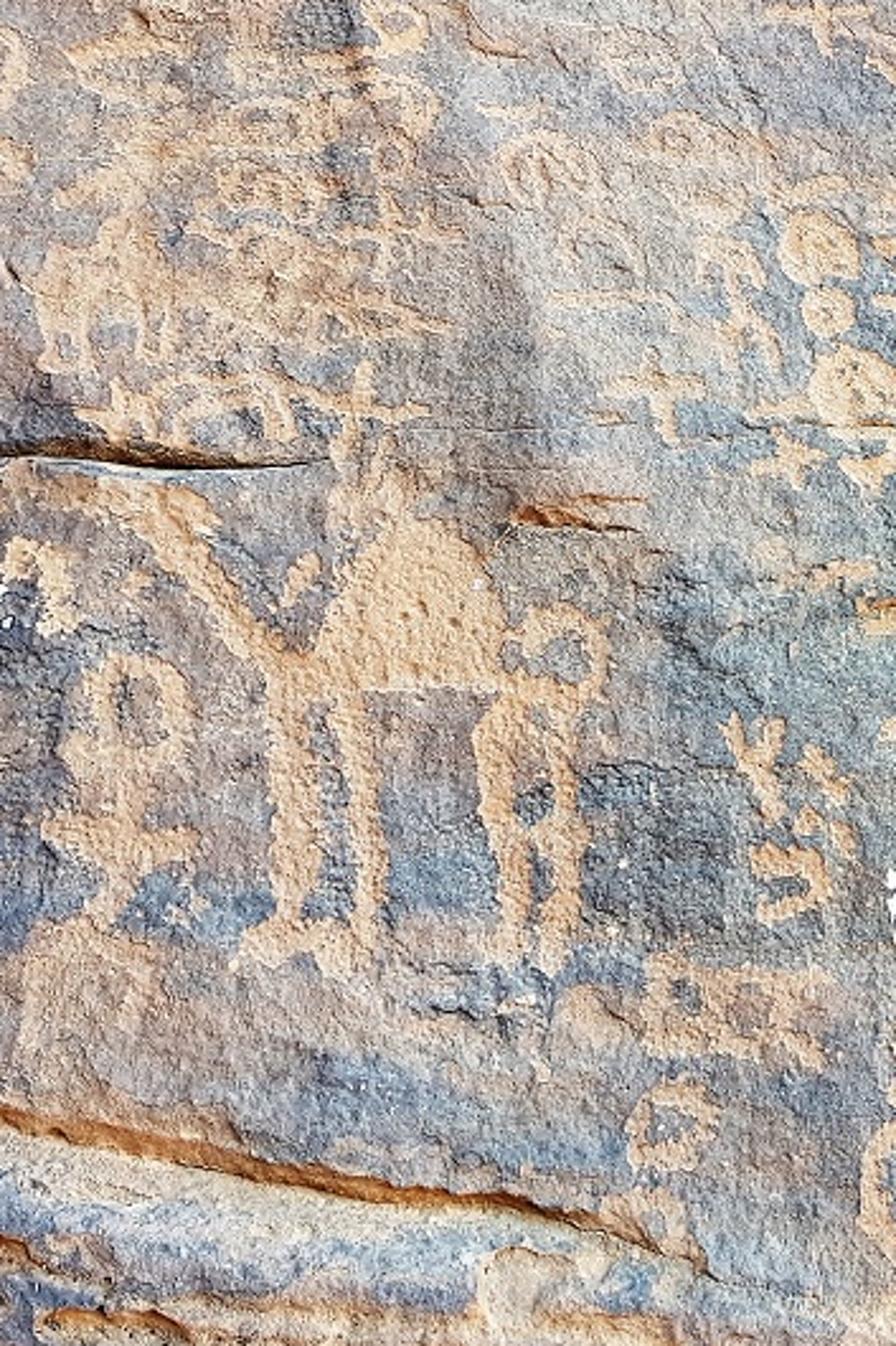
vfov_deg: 38.9
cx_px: 1046
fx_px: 1905
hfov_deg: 24.3
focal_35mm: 51
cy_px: 620
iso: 50
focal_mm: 4.2
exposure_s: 1/100
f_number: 1.7
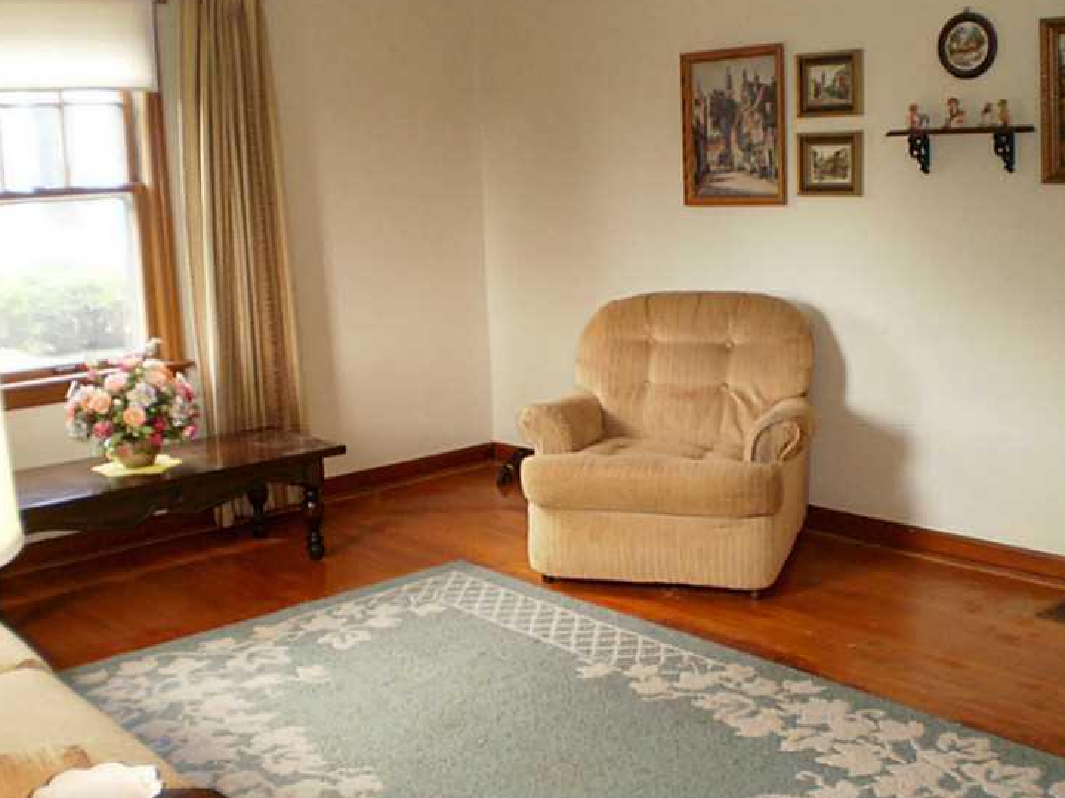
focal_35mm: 40
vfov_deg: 35.9
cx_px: 561
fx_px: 1231
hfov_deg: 46.8
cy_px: 424
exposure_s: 1/30
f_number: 3.1
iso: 200
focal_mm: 6.3
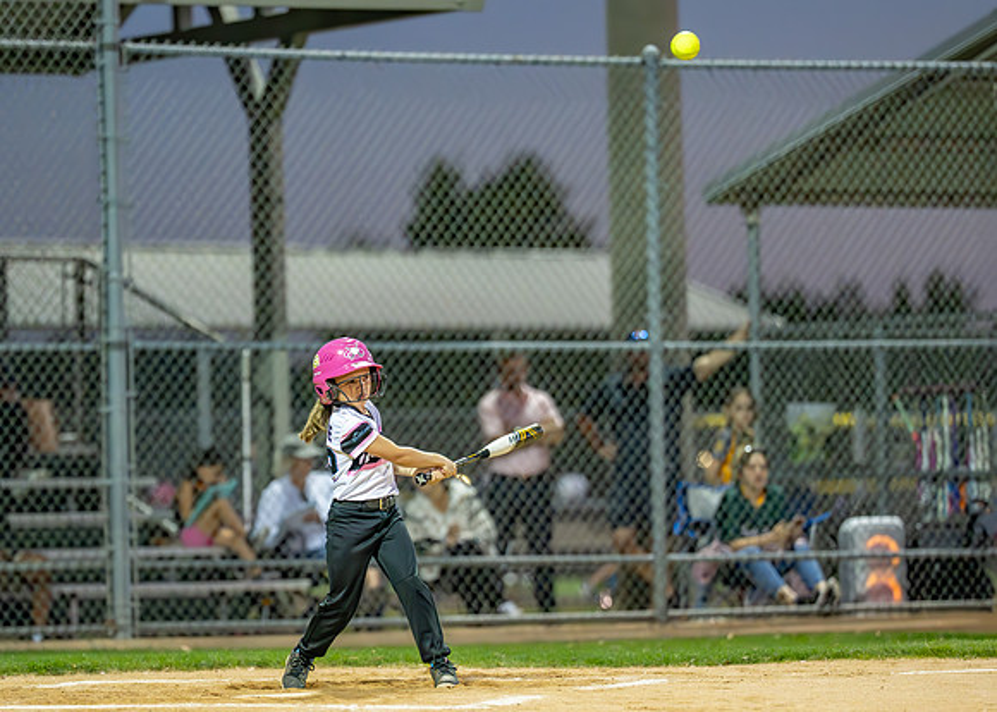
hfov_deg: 9.2
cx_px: 335
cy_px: 448
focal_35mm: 218
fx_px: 6159
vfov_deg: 6.6
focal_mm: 135
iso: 6400
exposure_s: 1/1600
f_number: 1.8
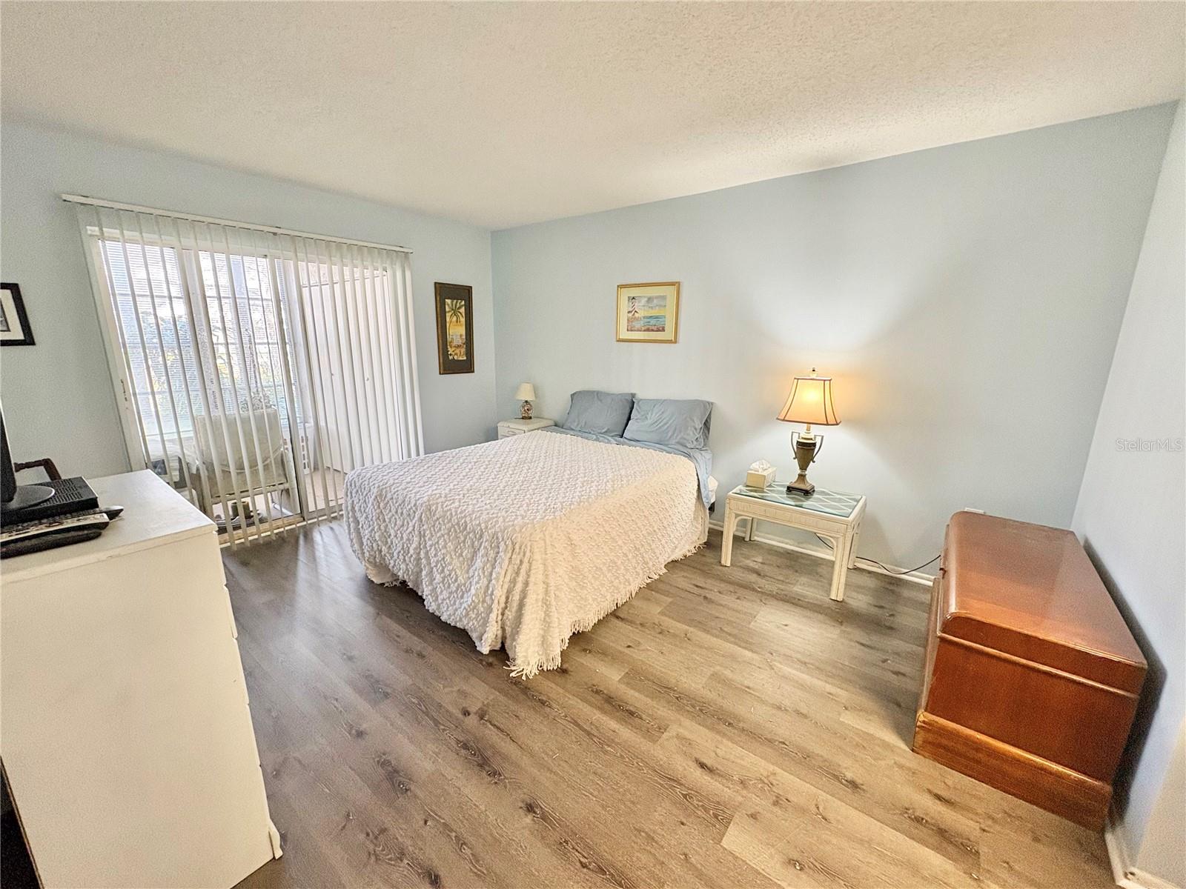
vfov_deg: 85.7
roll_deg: +0.5
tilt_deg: -13.5
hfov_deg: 102.1
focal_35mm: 14
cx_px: 593
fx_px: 480
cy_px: 444
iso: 250
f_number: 2.2
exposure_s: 1/60
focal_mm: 2.22
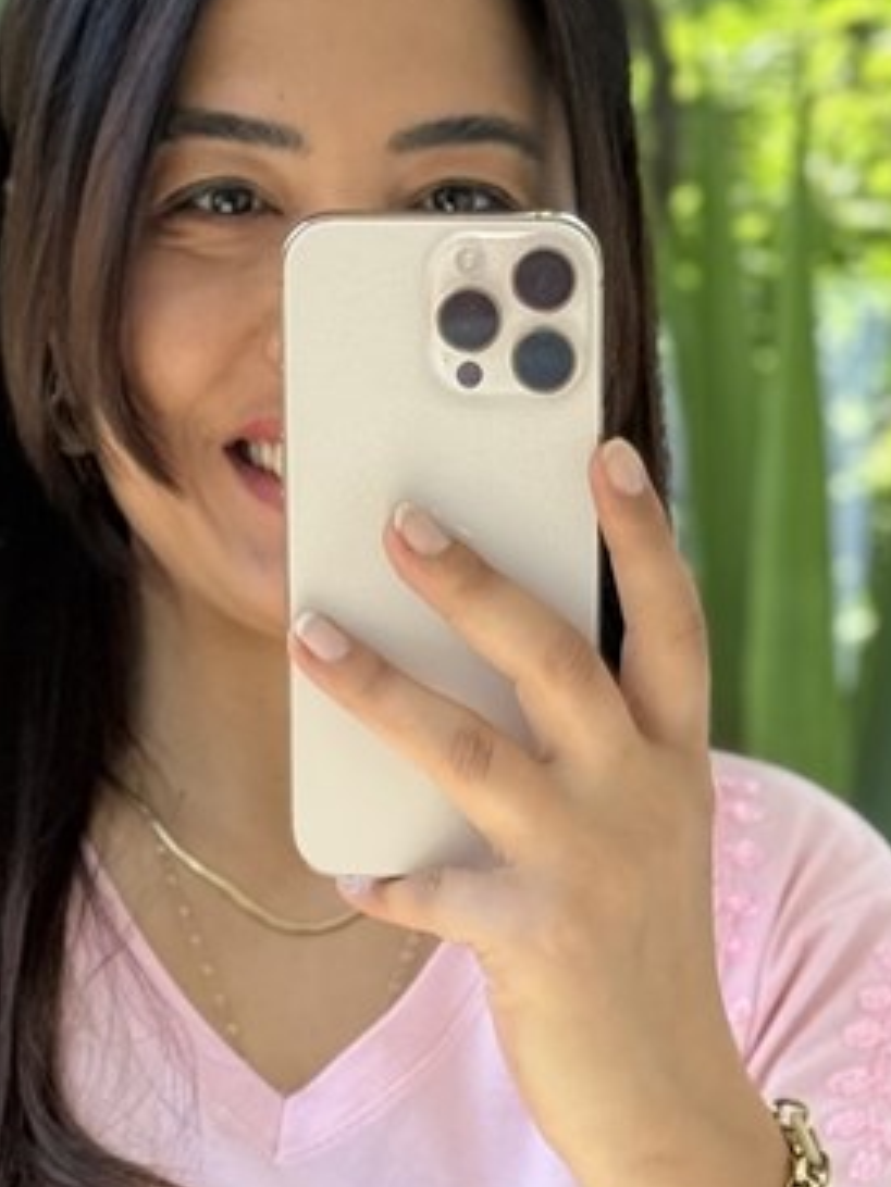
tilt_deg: -19.8
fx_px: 6040
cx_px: 532
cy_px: 1577
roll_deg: -0.7
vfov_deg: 10.9
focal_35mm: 176
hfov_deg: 8.4
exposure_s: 1/405
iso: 80
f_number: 1.78
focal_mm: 6.76
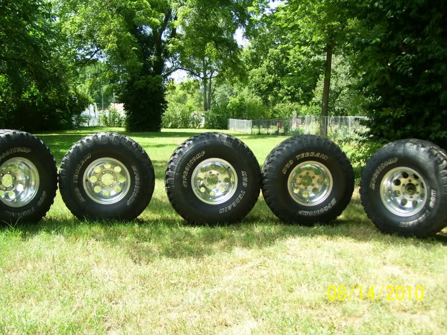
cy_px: 168
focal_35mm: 37
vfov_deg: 38.7
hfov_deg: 50.1
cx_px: 224
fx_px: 478
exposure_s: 1/350
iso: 80
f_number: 2.7
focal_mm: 6
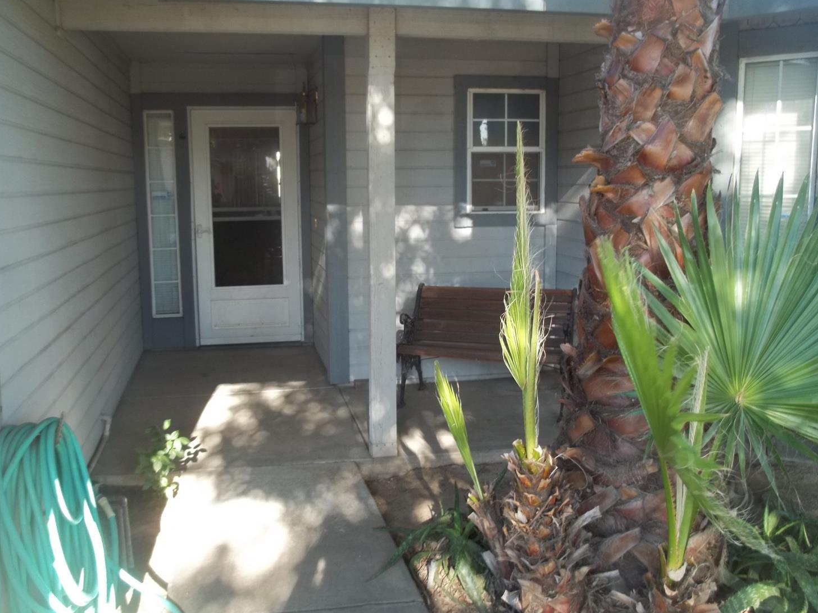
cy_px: 311
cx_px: 399
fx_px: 803
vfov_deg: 41.8
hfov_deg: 54.0
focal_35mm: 34
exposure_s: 1/60
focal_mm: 5.9
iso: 64
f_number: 3.3
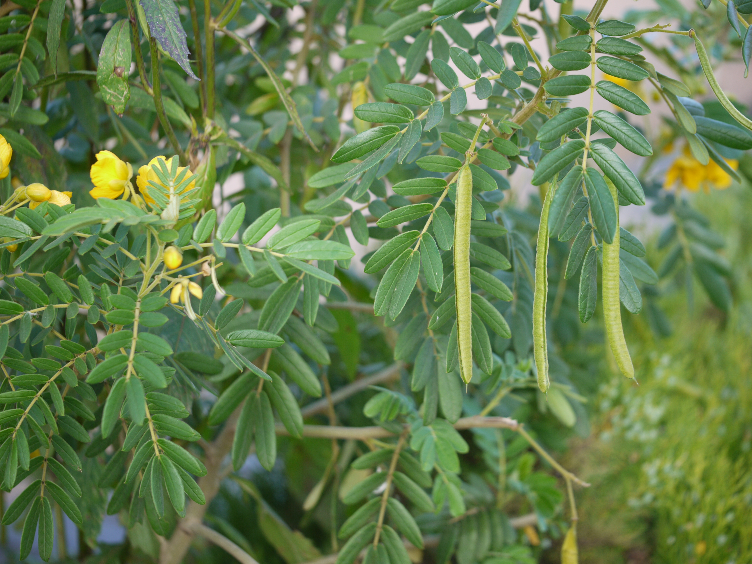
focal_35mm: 90
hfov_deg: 21.8
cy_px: 282
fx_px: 1955
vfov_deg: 16.4
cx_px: 376
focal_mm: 45
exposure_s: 1/60
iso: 100
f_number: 2.8
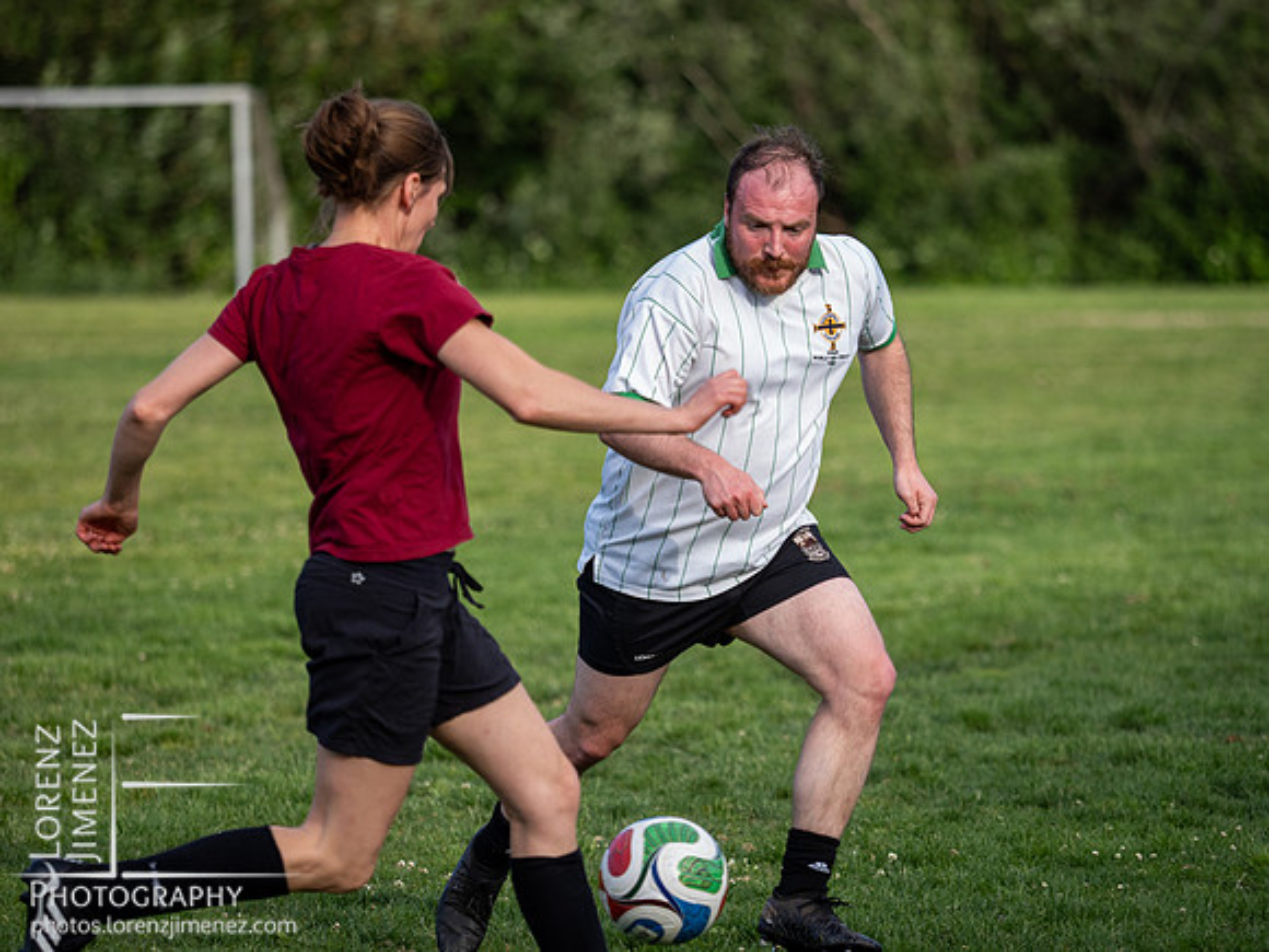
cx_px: 634
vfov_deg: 5.0
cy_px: 476
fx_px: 10998
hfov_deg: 6.6
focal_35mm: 300
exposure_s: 1/1250
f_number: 2.8
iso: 200
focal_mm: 150
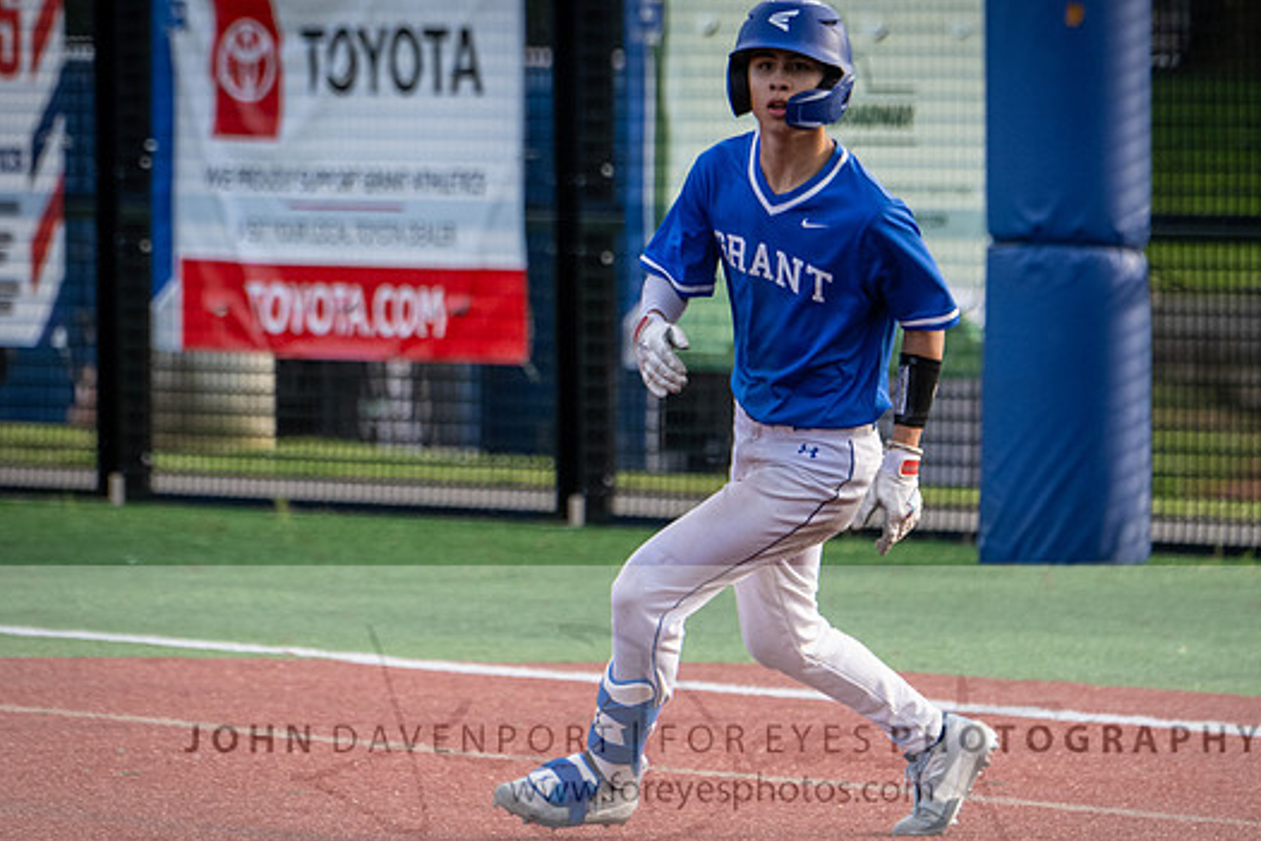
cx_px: 751
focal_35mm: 593
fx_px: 20776
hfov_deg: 3.5
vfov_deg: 2.3
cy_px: 379
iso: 1400
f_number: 5.6
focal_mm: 320
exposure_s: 1/1000
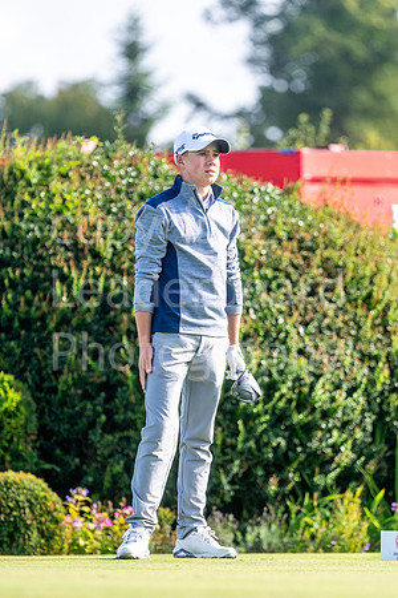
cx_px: 199
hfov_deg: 3.1
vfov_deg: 4.6
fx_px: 7462
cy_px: 299
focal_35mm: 450
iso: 320
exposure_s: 1/1600
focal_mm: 300
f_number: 4
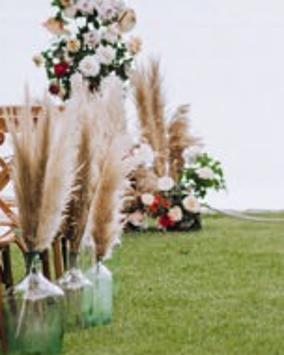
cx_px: 226
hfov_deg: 4.6
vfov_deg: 5.7
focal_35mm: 336
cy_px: 32
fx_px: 3530
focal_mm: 85
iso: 320
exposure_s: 1/1600
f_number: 2.5
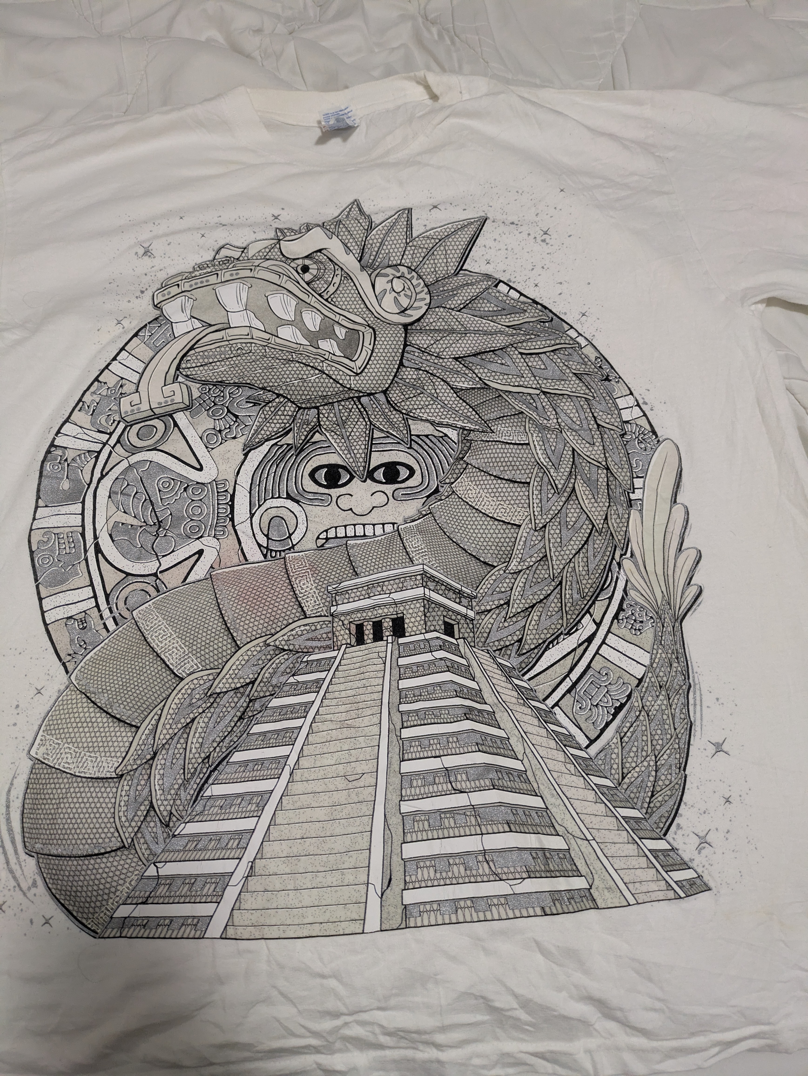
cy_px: 538
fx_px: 777
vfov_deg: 69.4
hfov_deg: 54.9
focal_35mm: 25
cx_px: 404
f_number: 1.89
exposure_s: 1/60
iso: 371
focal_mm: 5.43
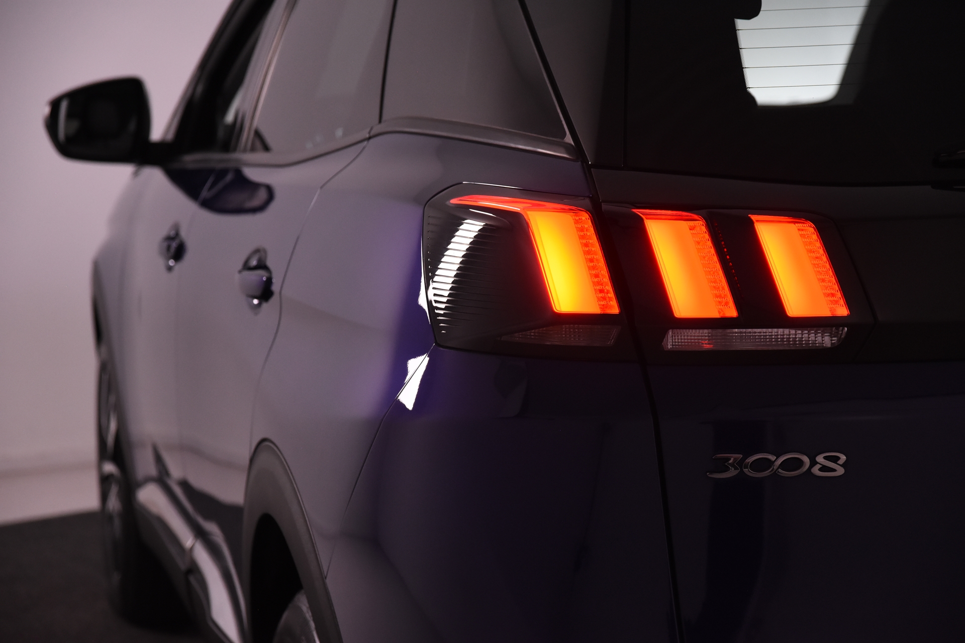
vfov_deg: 14.7
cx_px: 482
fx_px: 2493
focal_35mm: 93
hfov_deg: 21.9
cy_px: 322
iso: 1600
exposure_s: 1/250
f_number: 4
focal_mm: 62
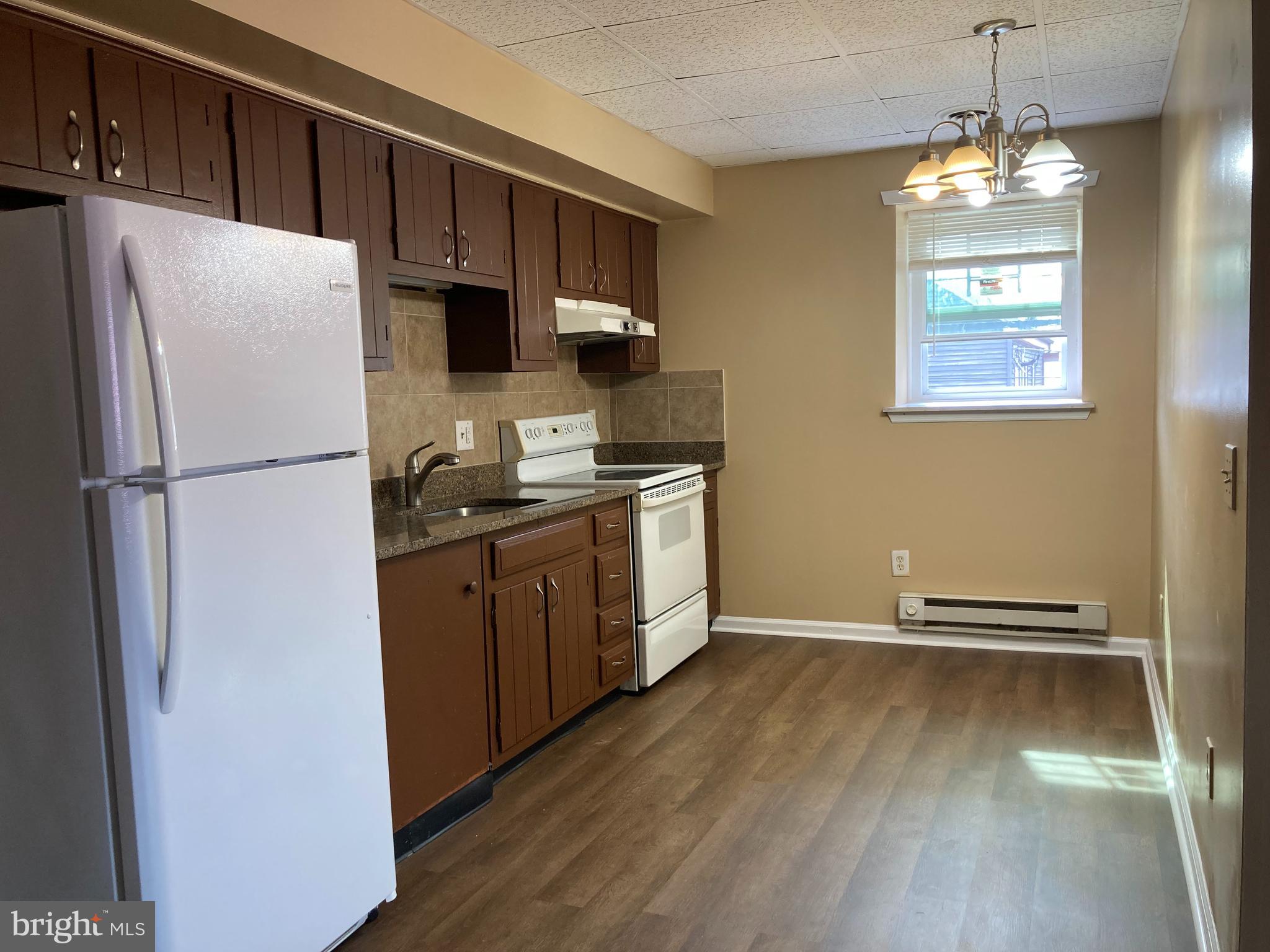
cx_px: 635
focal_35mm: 28
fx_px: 1027
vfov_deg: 49.7
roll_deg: +1.6
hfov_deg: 63.4
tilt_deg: -4.4
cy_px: 476
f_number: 1.8
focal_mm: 3.99
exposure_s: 1/60
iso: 64
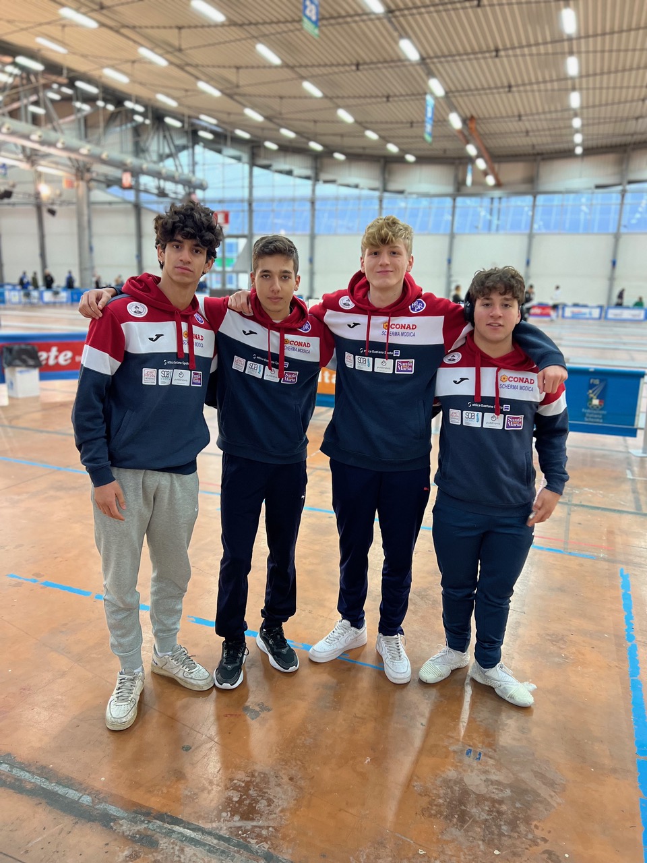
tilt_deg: -12.6
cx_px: 324
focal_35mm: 26
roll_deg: -1.4
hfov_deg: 53.1
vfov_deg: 67.3
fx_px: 648
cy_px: 432
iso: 200
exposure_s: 1/50
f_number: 1.5
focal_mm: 5.7
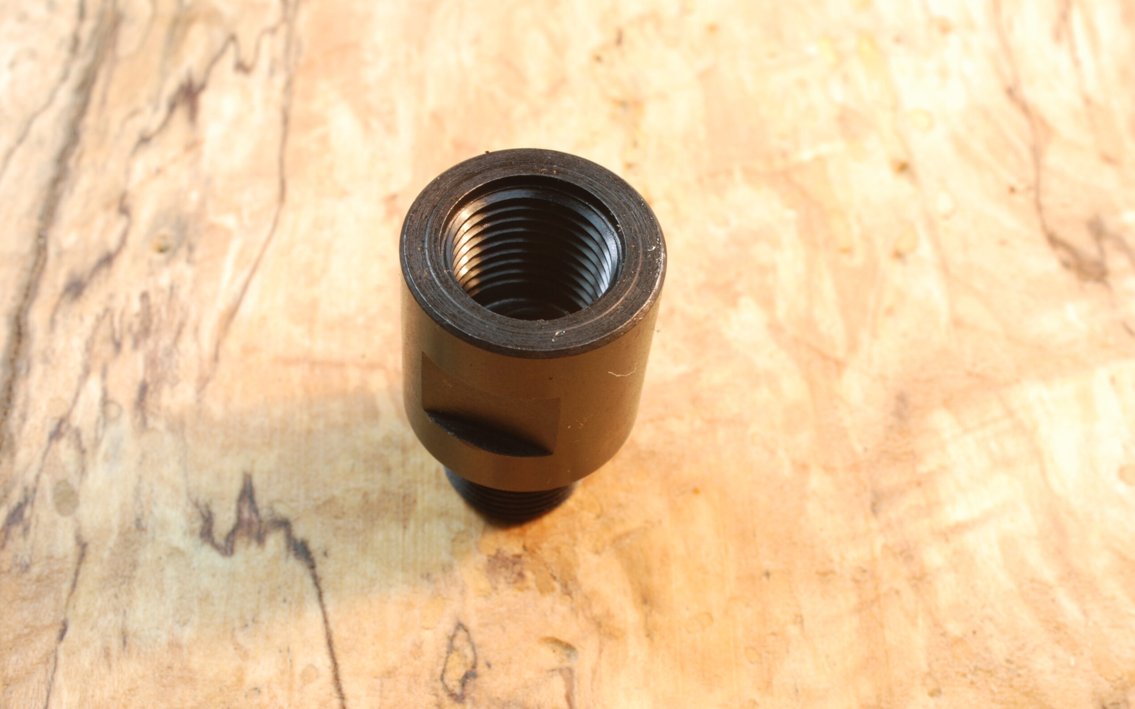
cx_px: 574
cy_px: 354
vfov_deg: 21.0
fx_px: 1918
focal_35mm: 62
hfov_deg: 33.0
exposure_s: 1/6
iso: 200
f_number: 22
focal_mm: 40
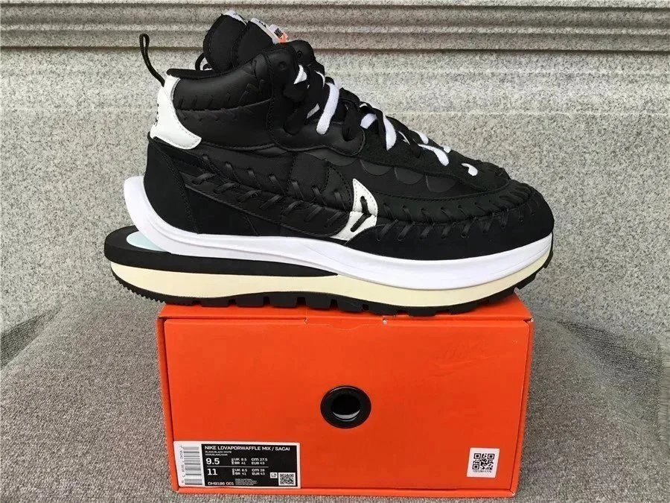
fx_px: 600
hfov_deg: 58.4
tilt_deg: -18.1
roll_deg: +0.1
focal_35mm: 31
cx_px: 335
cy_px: 252
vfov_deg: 45.4
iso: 32
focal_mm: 3.3
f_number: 2.4
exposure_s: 1/100
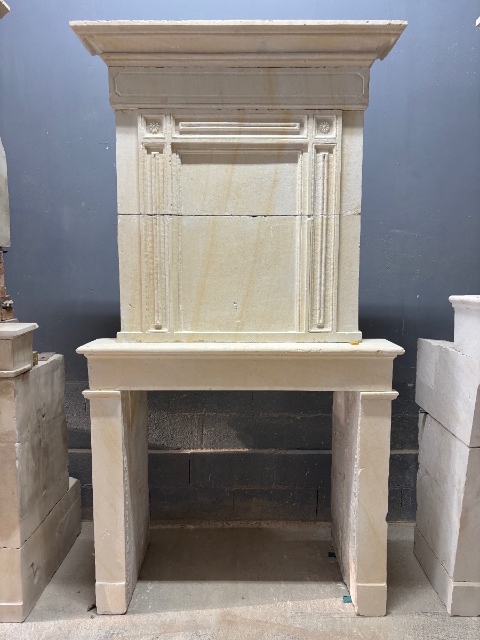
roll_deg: -1.1
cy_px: 320
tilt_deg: -6.3
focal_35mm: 26
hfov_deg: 53.1
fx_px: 481
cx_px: 240
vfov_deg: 67.3
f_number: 1.6
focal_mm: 5.96
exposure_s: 1/50
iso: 160
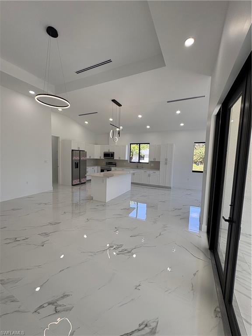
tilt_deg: -4.2
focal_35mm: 14
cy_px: 168
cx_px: 126
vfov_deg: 102.1
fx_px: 136
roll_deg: -1.5
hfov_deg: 85.7
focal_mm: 2.22
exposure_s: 1/186
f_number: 2.2
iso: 64
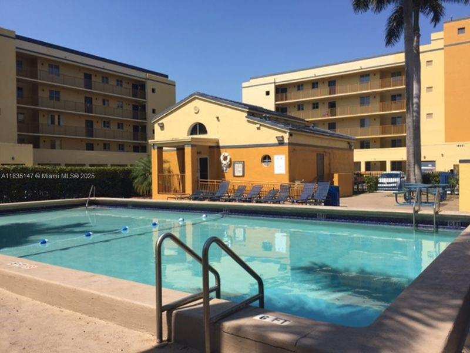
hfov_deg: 61.7
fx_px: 394
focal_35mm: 29
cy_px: 176
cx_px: 235
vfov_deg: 48.2
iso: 32
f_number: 2.2
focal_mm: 4.15
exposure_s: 1/2083
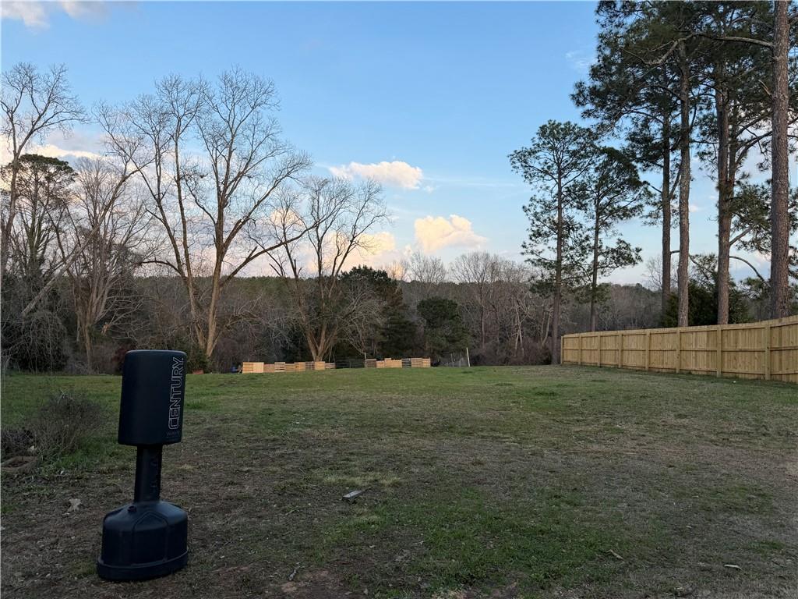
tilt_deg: +1.6
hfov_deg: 71.6
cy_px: 300
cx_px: 399
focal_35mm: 24
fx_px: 553
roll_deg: -0.3
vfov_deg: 56.8
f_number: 1.78
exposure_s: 1/1464
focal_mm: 6.76
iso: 80
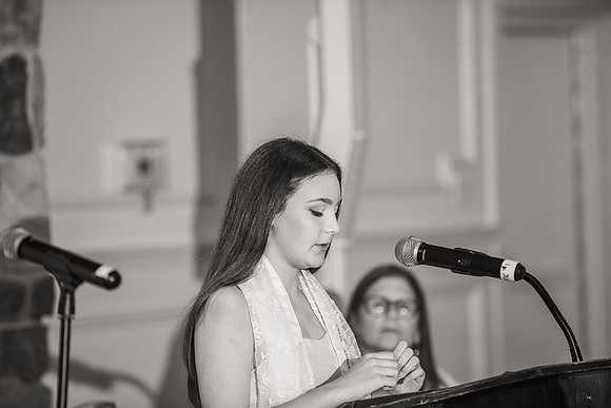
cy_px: 204
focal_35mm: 200
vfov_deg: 6.9
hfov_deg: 10.3
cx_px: 306
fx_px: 3395
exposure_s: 1/125
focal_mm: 200
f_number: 3.5
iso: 800
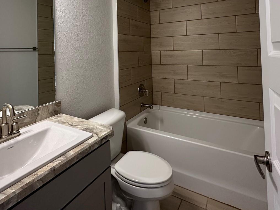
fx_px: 178
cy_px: 48
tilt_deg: +1.6
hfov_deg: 76.4
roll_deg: +1.6
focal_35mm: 22
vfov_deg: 57.4
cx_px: 137
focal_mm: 2.22
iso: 250
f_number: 2.2
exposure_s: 1/120
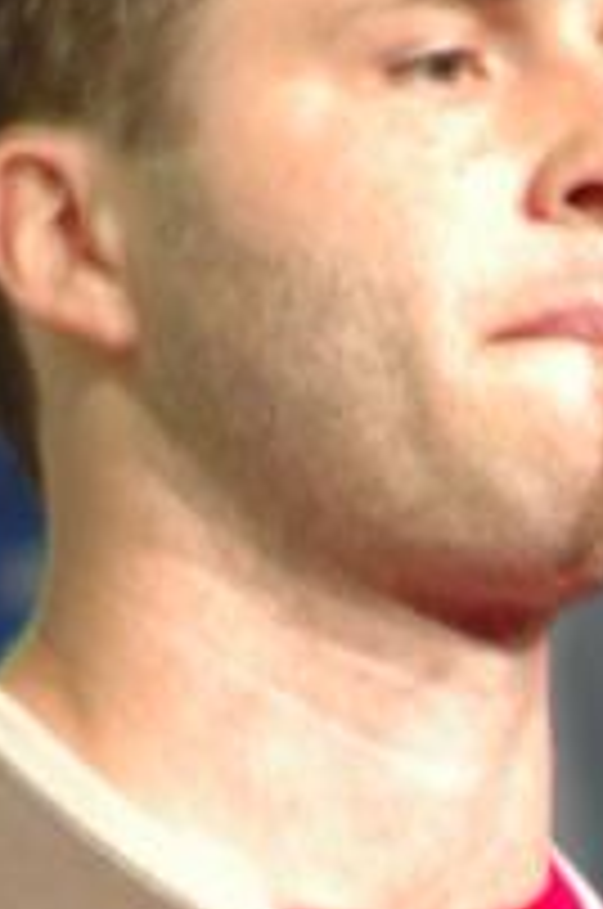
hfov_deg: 1.0
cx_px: 360
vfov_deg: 1.5
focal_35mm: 1369
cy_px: 1413
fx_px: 34512
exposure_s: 1/25
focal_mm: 180
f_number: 4.8
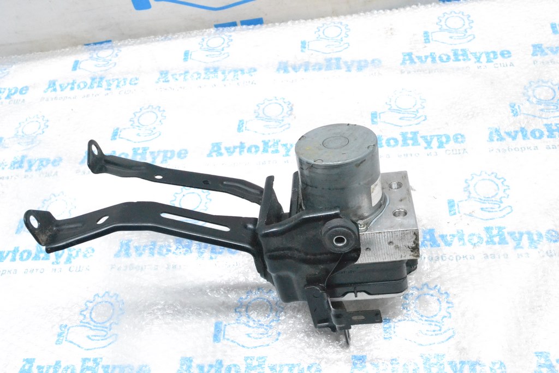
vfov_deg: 34.2
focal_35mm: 39
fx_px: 606
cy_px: 186
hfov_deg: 49.5
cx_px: 280
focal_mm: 26
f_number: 9
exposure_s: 1/160
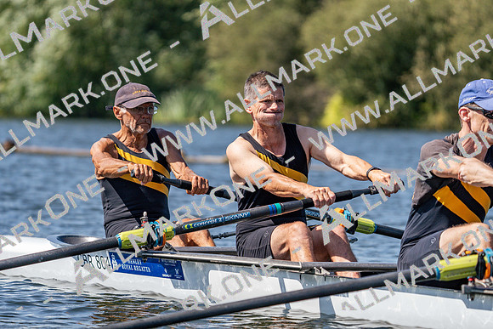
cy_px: 164
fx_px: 4041
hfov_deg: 7.0
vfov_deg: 4.7
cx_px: 246
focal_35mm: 295
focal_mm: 295
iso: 320
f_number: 5.6
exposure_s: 1/2000
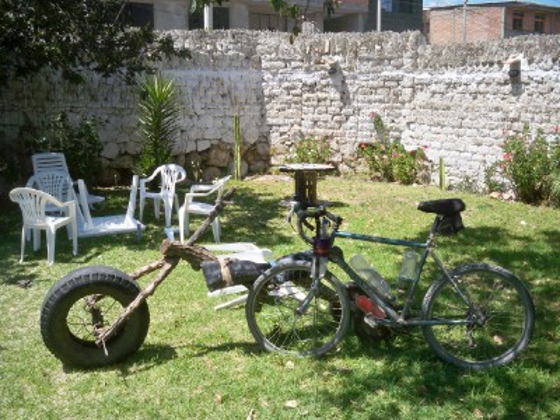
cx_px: 280
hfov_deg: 52.6
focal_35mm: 35
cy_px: 210
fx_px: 566
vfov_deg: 40.7
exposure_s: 1/400
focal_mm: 6.3
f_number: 4.7
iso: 80
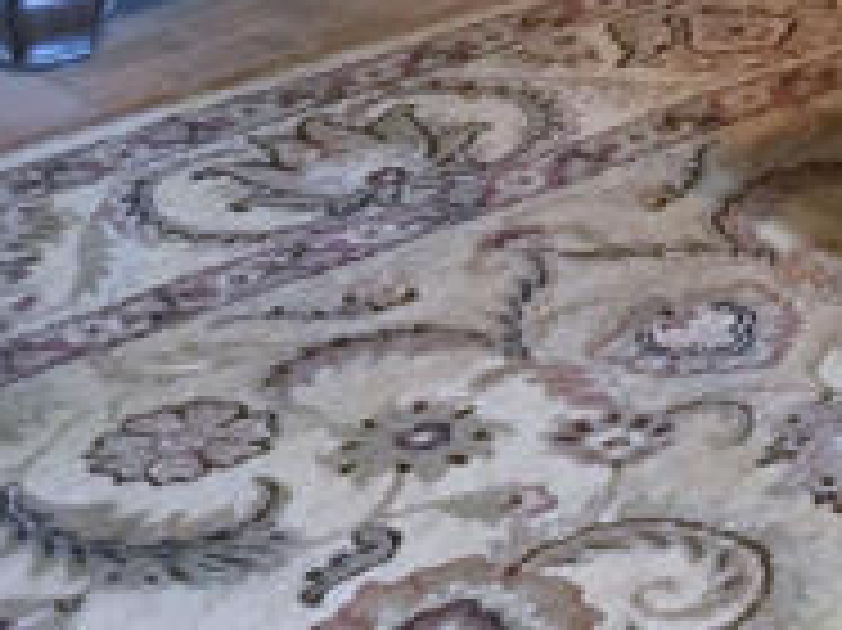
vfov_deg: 8.6
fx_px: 3865
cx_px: 1495
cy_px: -846
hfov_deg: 11.6
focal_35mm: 159
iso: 64
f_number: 2.2
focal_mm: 4.15
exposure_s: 1/4
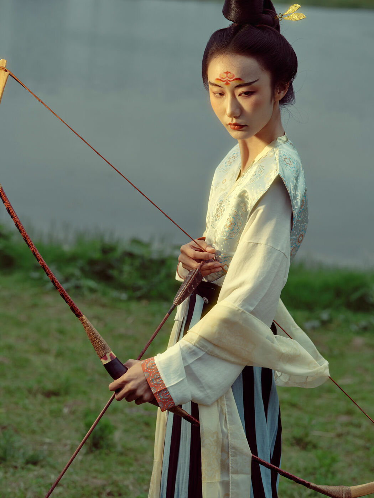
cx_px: 187
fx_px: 1253
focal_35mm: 87
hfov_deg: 17.0
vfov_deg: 22.5
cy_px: 249
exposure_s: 1/100
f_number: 5.6
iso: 500
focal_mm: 110
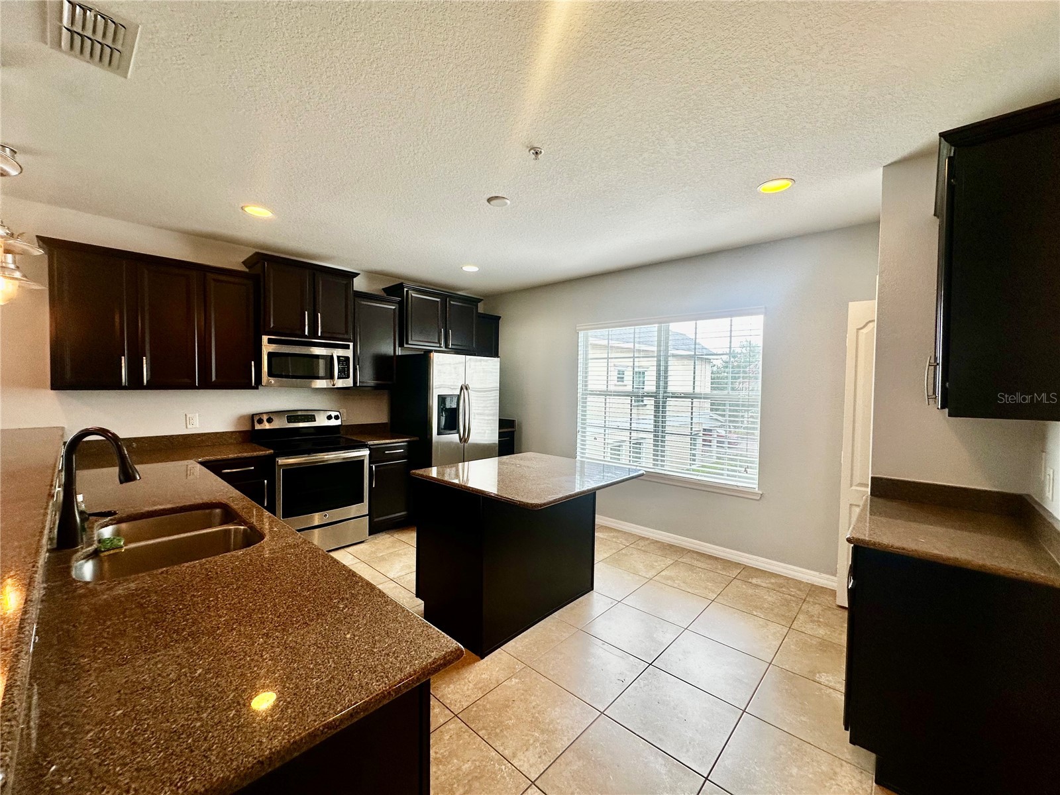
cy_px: 398
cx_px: 530
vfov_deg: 85.7
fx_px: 429
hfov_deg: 102.1
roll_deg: -0.6
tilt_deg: -1.3
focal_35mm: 14
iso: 80
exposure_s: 1/120
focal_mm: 2.22
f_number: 2.2
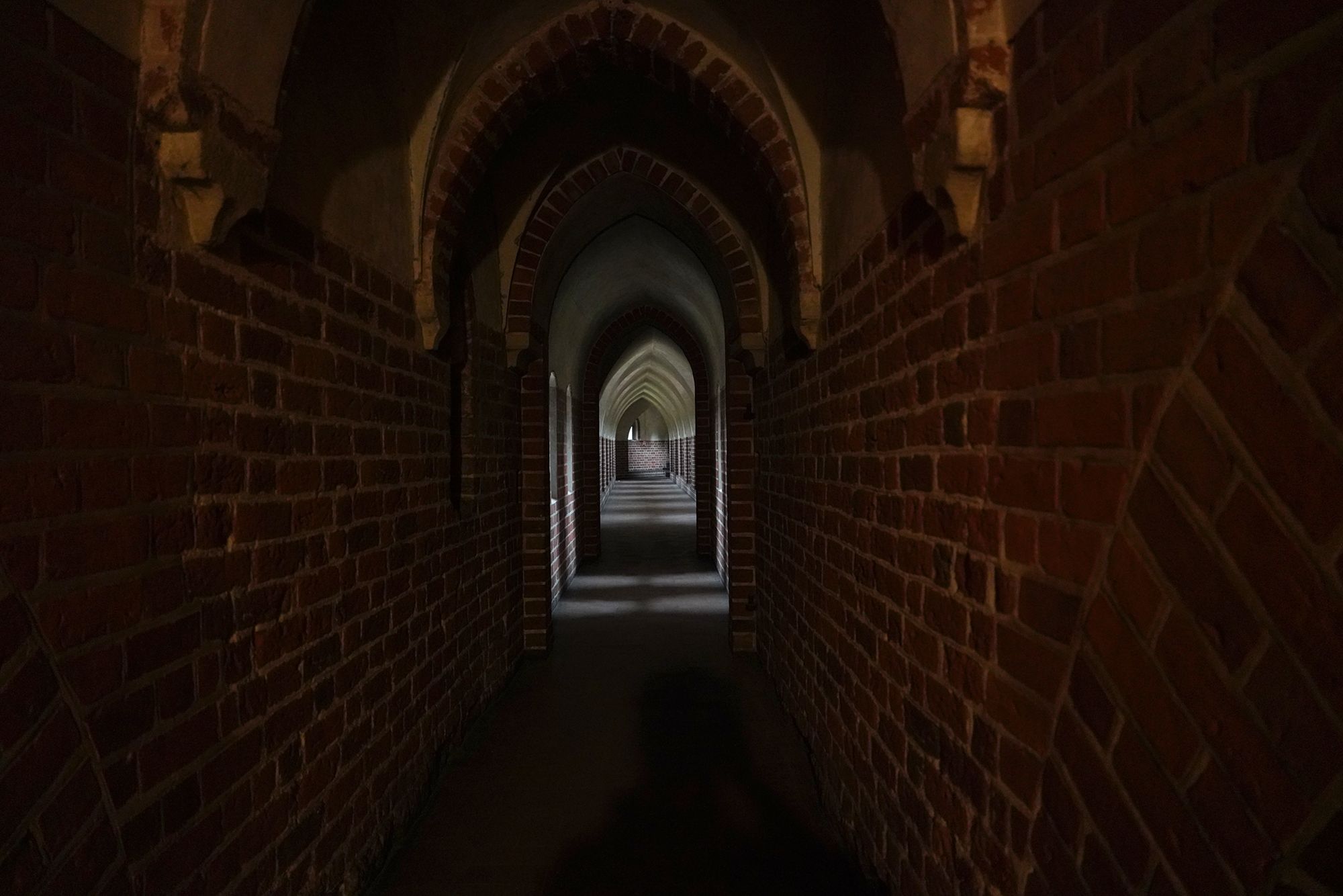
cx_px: 672
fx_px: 895
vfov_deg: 53.1
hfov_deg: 73.7
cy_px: 448
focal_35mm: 24
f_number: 2.8
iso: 6400
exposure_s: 1/80
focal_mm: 24
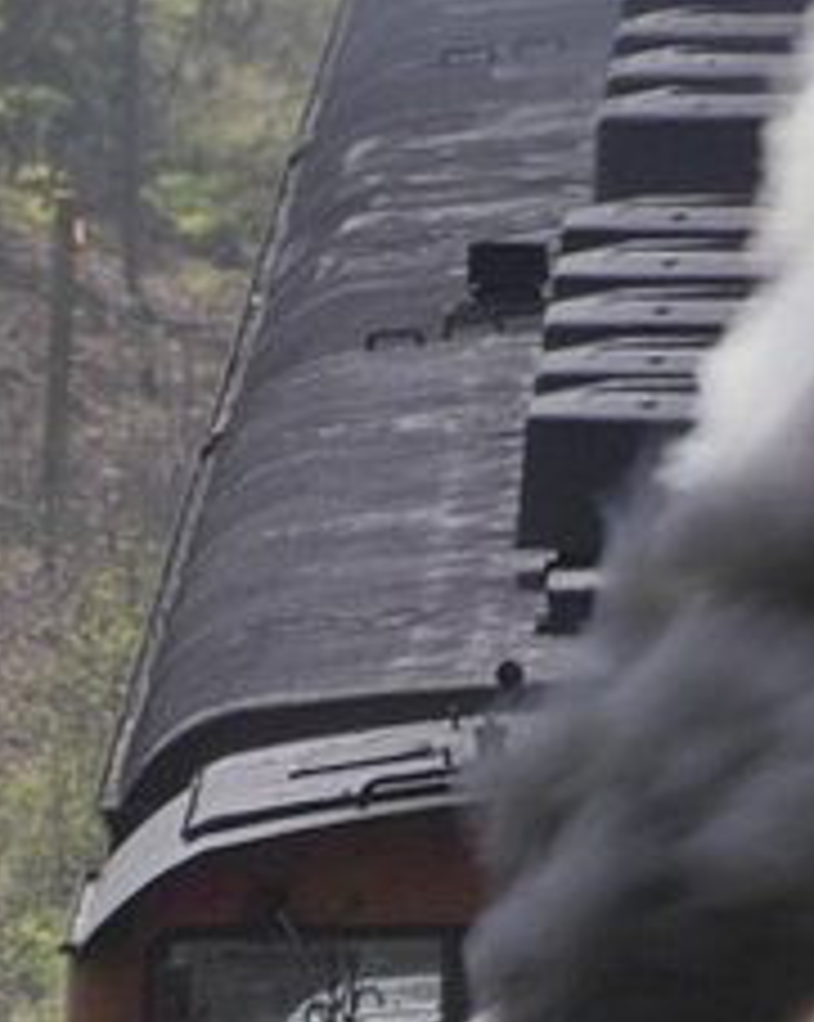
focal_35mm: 2885
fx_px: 87055
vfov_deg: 0.7
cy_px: 1144
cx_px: 776
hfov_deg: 0.5
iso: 100
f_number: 8
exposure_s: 1/45
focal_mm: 400
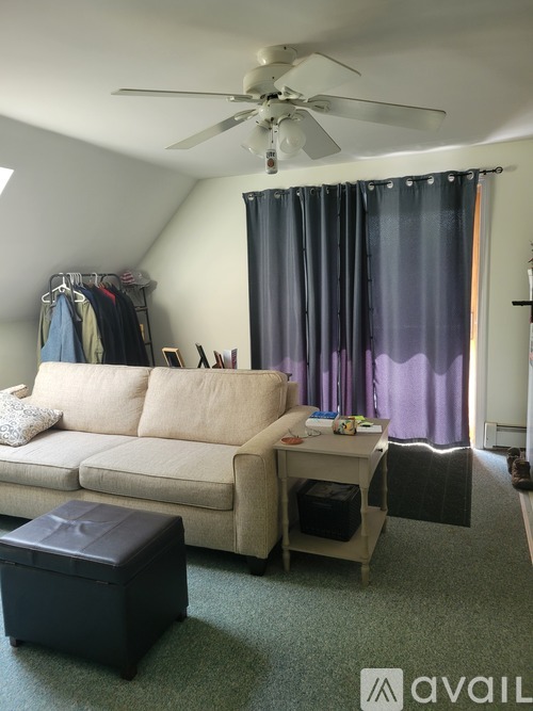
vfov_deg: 67.3
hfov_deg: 53.0
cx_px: 266
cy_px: 356
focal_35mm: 26
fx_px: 534
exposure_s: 1/40
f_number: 1.8
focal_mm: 5.4
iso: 200
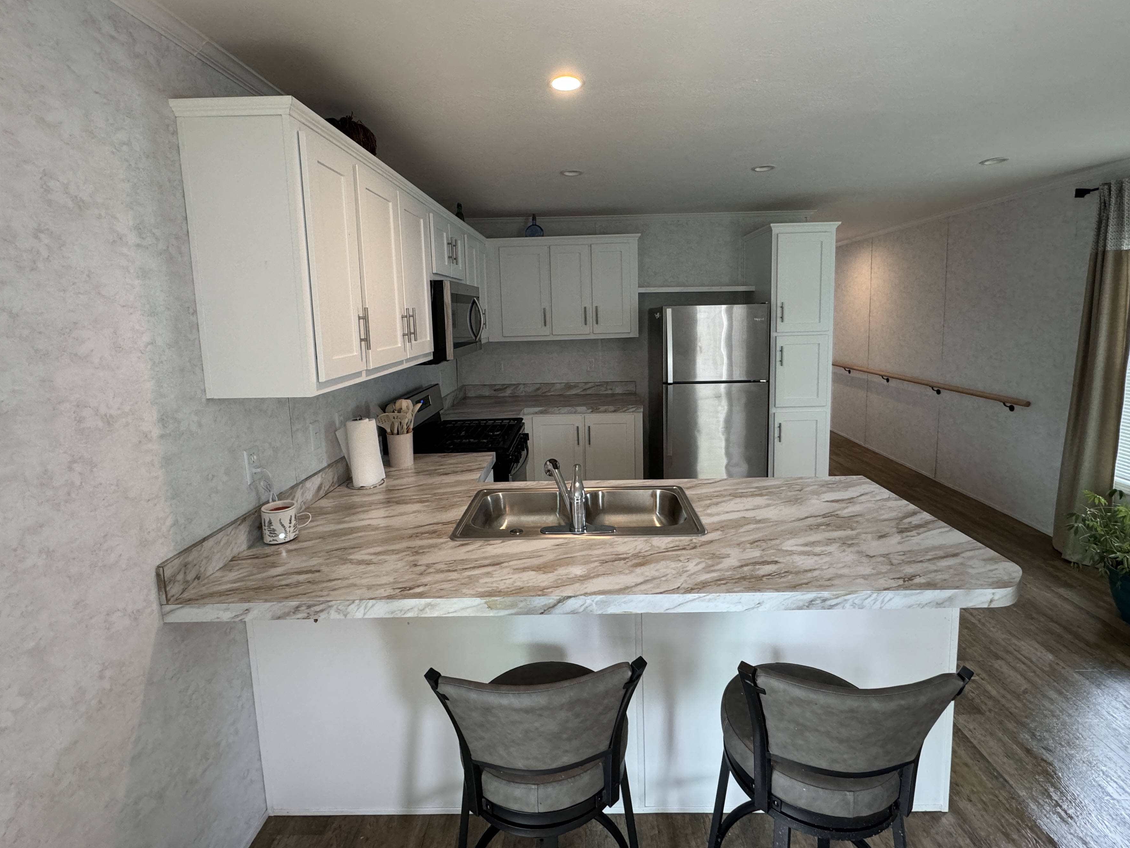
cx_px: 581
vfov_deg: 77.8
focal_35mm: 16
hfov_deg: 94.5
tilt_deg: -7.8
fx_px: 522
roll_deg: +0.8
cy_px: 374
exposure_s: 1/120
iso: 250
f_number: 2.2
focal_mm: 2.22
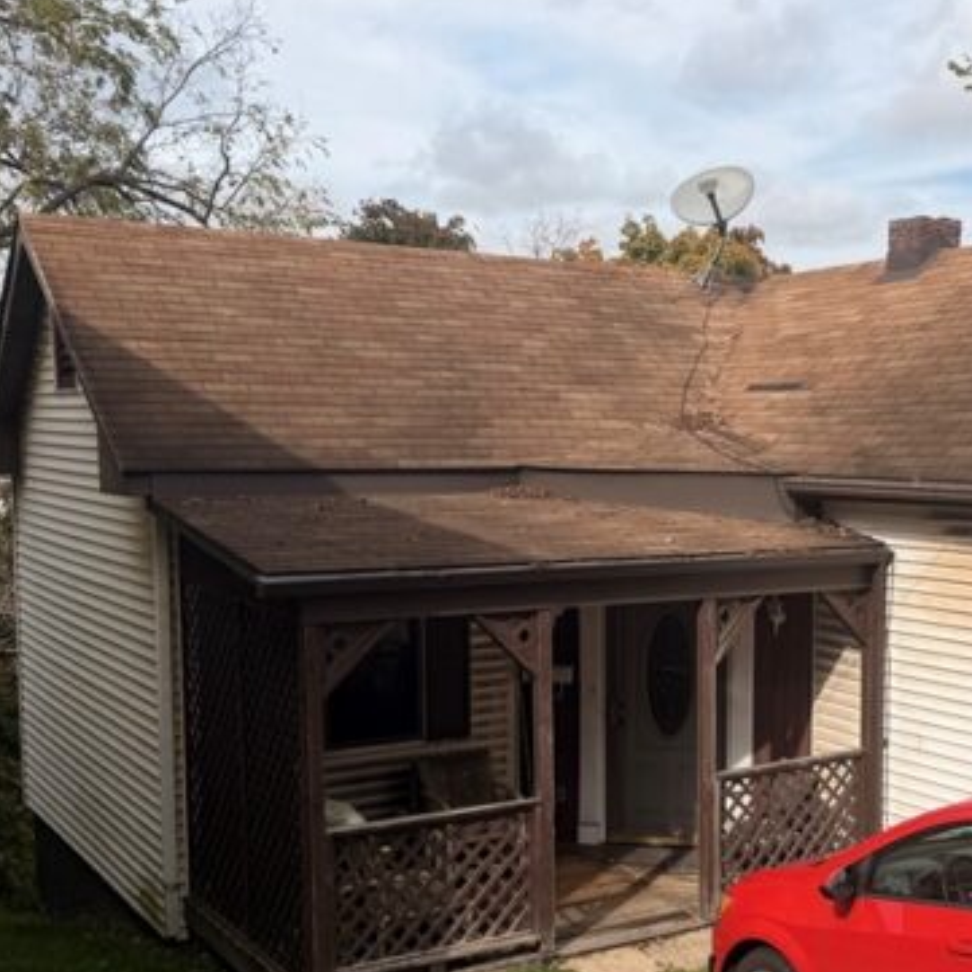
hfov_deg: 35.0
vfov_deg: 36.0
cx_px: 765
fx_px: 1493
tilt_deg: -5.6
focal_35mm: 47
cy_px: 574
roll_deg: +0.7
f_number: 1.78
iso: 80
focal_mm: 6.76
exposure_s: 1/3759
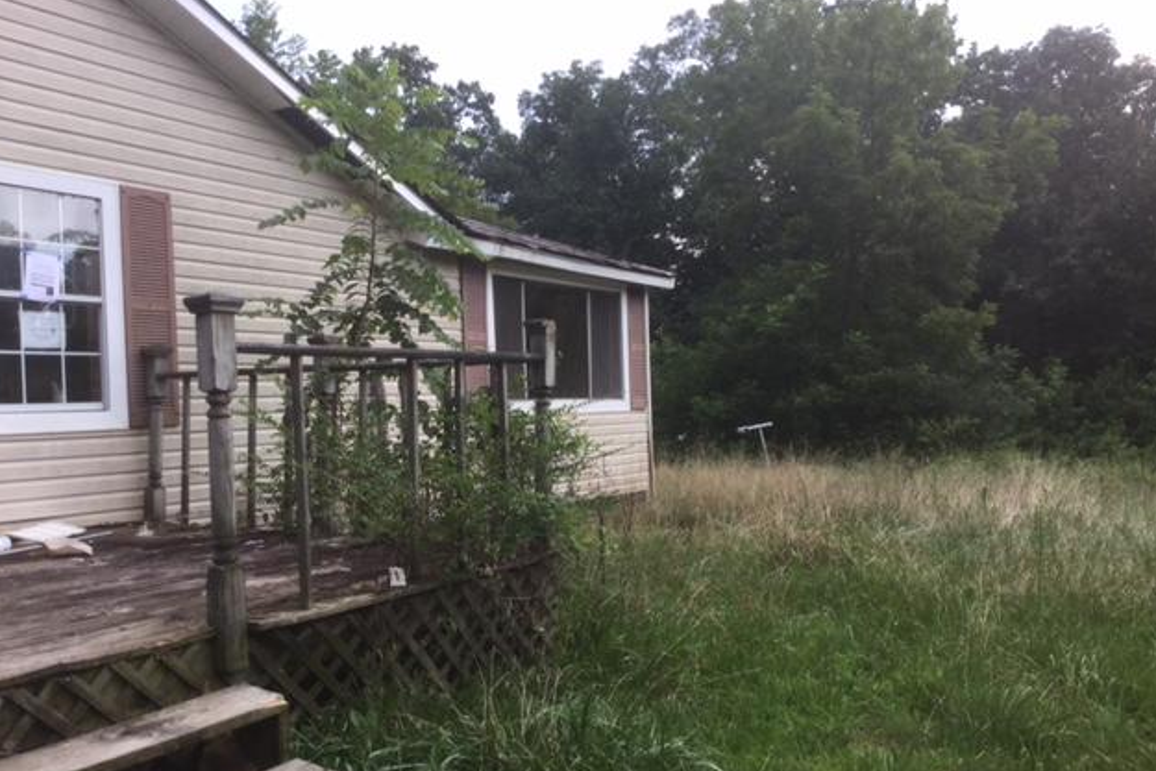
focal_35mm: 33
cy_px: 403
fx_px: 1060
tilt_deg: -1.6
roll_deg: +0.9
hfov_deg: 57.2
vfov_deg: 40.0
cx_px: 575
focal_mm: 3.3
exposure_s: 1/120
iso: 25
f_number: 2.4
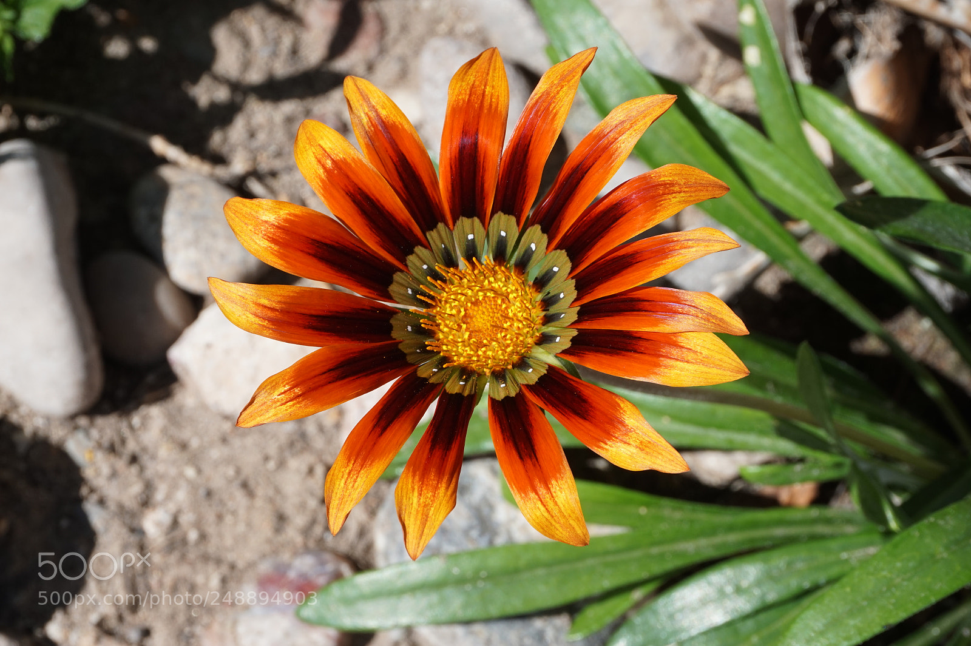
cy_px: 323
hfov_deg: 31.9
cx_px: 486
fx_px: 1698
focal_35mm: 63
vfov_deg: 21.5
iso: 100
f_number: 11
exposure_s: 1/125
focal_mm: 42
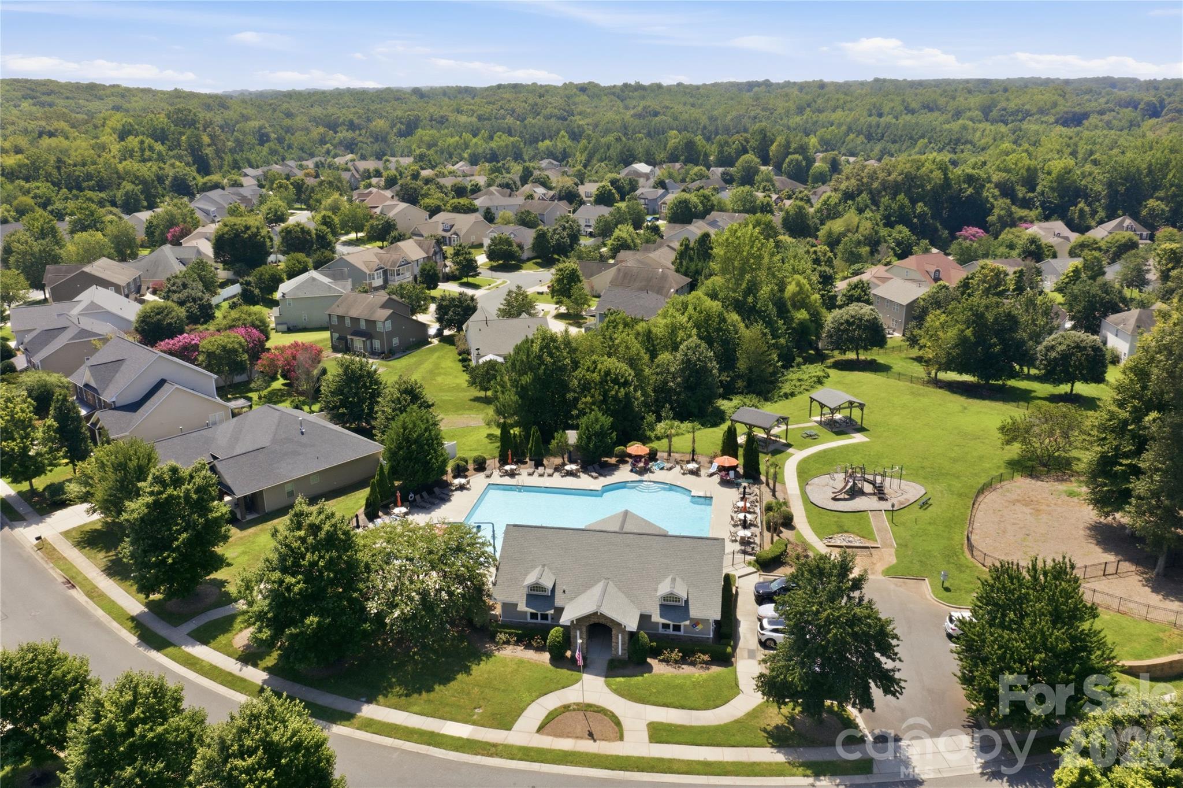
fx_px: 920
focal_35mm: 28
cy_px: 394
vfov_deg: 46.4
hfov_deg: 65.5
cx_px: 592
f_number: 8
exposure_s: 1/240
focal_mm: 10.3
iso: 100
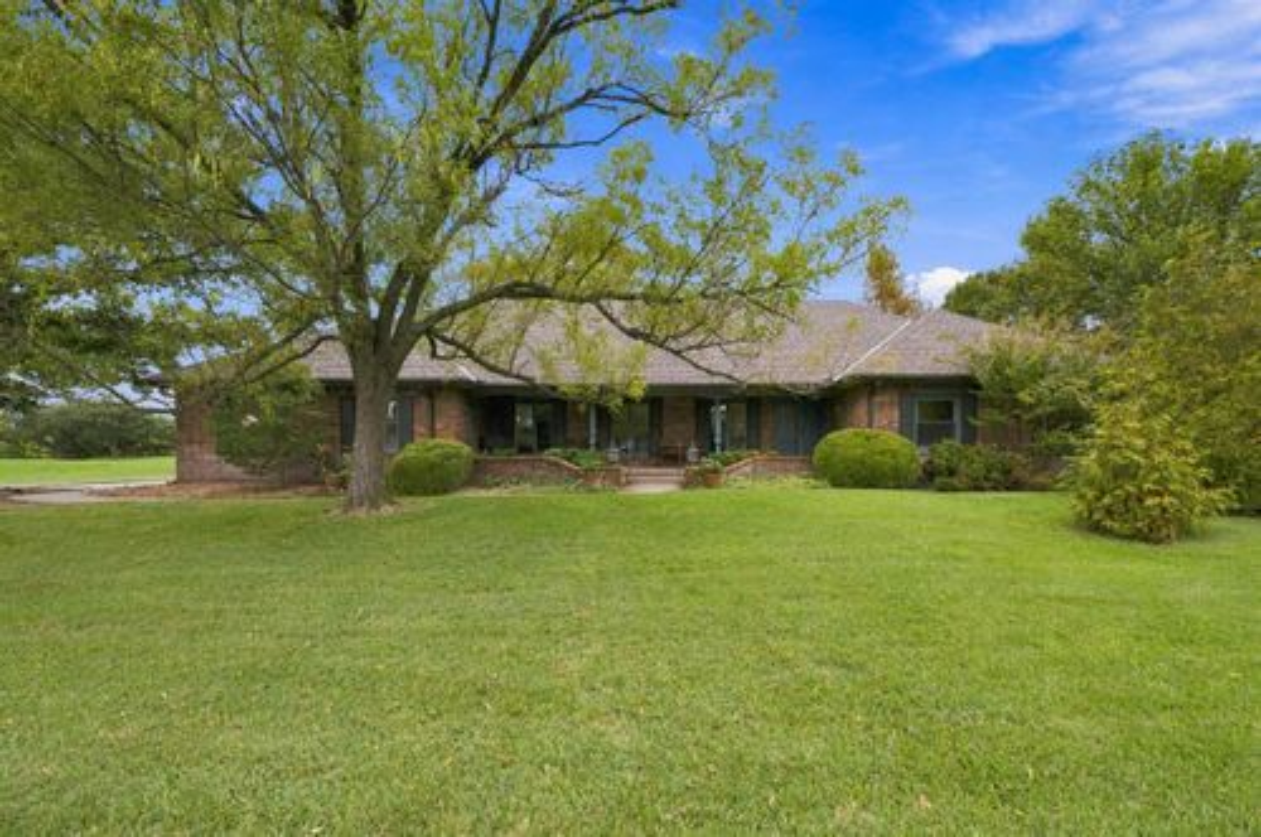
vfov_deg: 75.3
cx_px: 630
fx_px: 542
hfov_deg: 98.6
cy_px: 418
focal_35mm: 16
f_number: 8
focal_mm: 15.5
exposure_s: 1/640
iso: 500
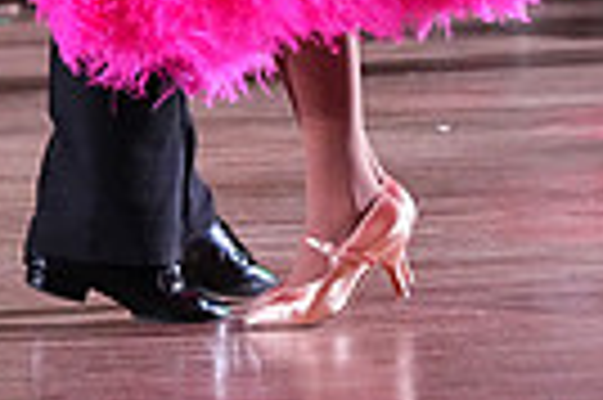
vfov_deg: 1.7
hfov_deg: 2.5
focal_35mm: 817
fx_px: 13668
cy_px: -461
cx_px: 153
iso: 10000
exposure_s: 1/400
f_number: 5.6
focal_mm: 189
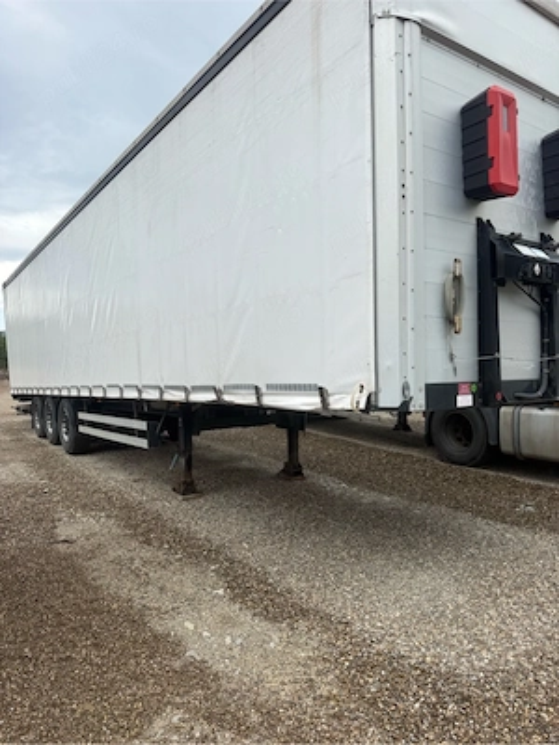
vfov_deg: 71.6
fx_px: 517
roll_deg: +2.8
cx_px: 280
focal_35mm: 24
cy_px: 372
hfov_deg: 56.8
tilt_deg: -1.8
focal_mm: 6.76
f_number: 1.78
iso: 80
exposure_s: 1/2110
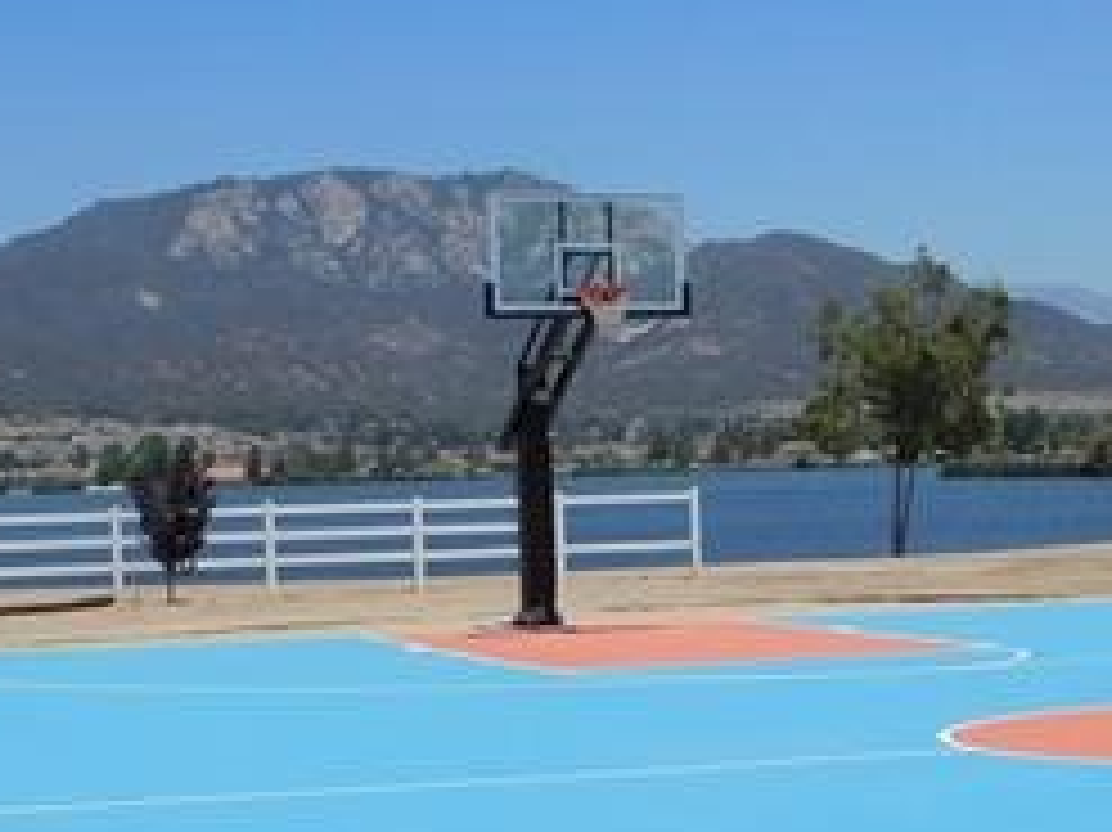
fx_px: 2986
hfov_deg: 21.0
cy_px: 542
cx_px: 725
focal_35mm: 93
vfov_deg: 15.9
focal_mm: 9
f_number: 7.6
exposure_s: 1/500
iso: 125
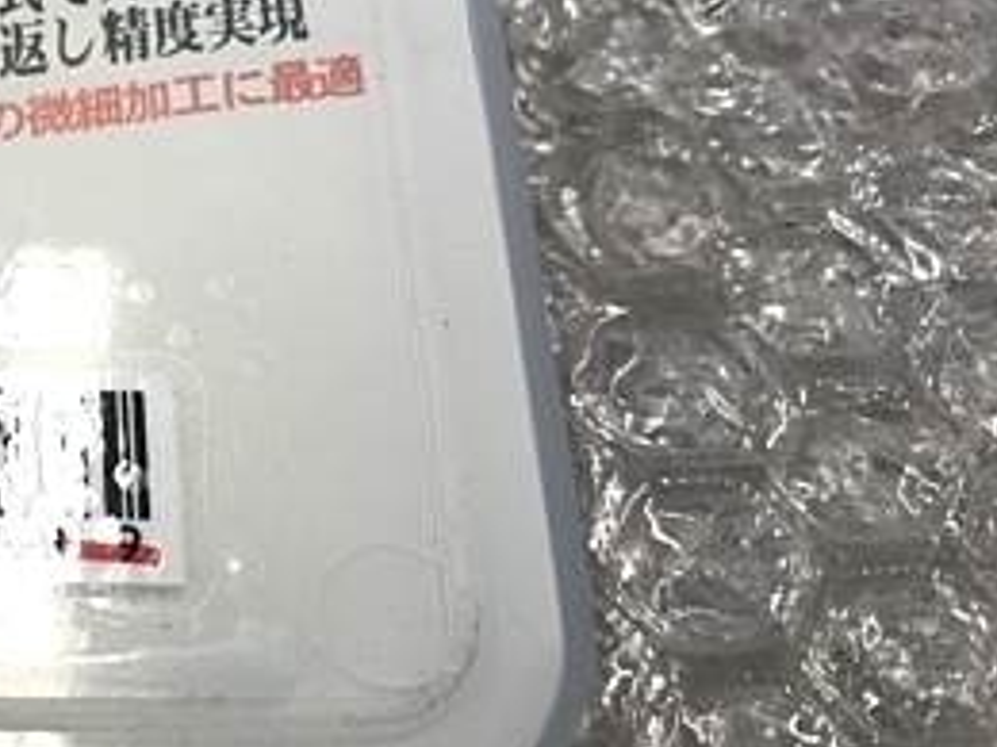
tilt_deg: -64.9
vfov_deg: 21.3
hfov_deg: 25.8
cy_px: 268
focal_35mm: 69
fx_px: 1987
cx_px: -134
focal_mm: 3.99
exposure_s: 1/60
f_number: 1.8
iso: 25
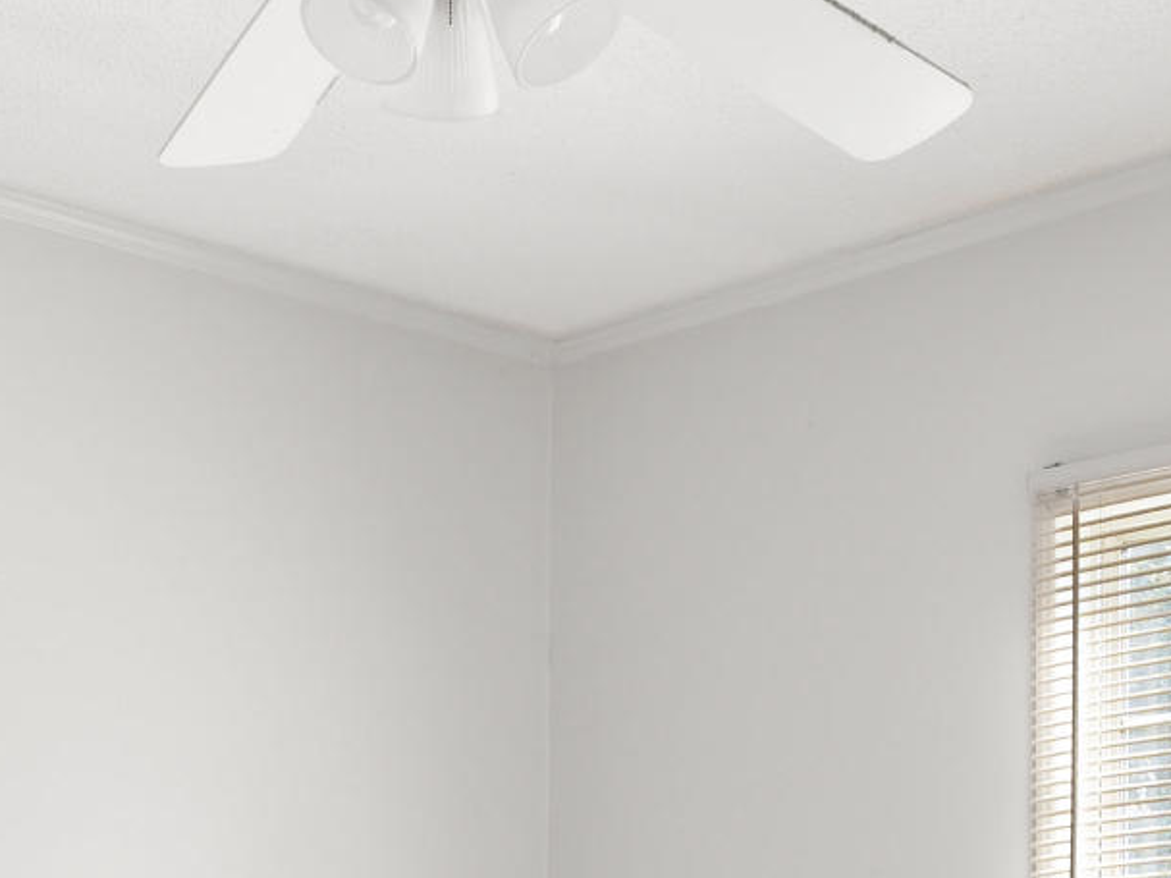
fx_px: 2570
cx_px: 569
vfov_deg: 17.9
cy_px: 1189
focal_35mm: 76
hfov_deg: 25.7
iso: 250
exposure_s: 1/8
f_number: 8
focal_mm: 16
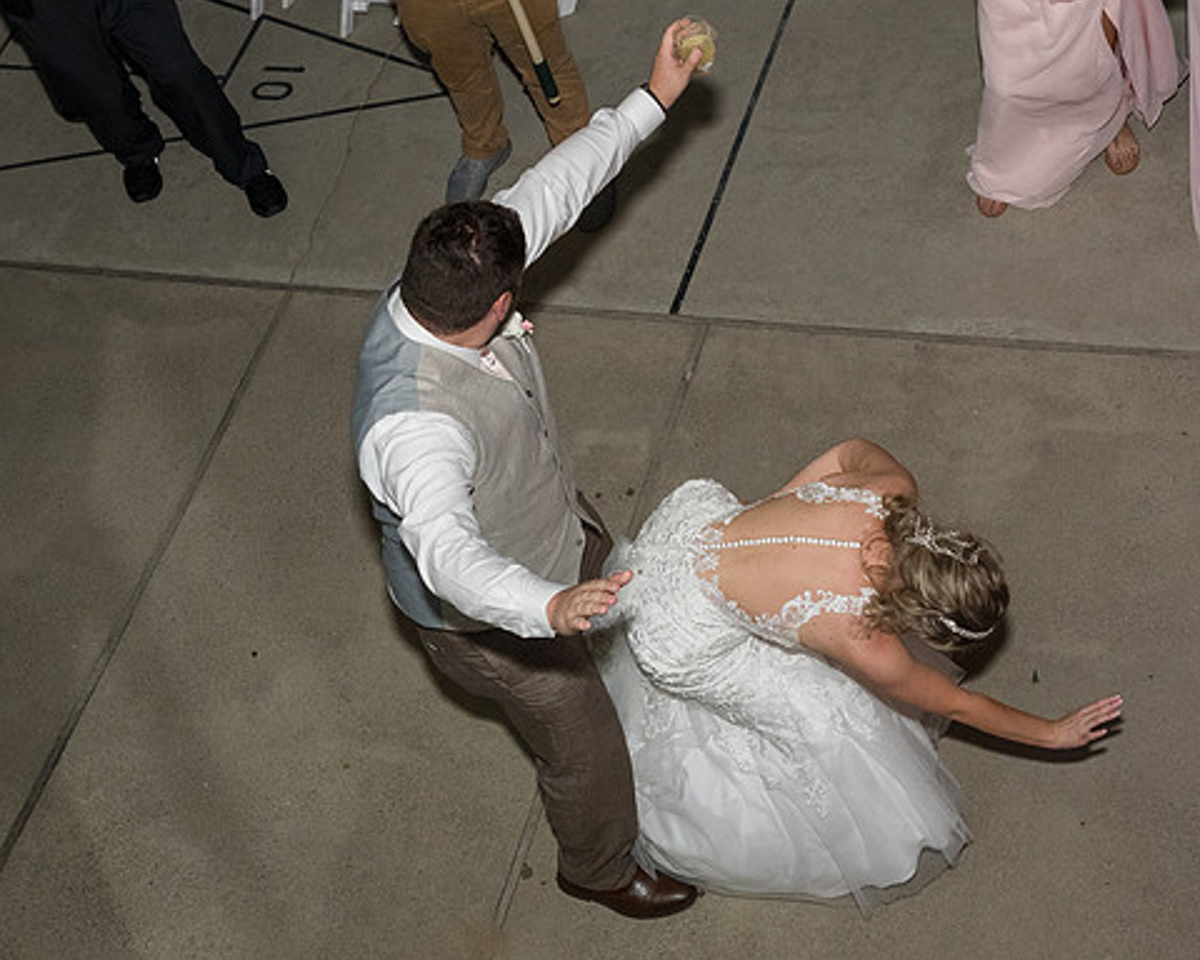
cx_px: 644
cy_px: 564
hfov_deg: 33.0
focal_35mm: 57
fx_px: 2024
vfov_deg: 26.6
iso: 2000
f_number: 7.1
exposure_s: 1/80
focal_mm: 27
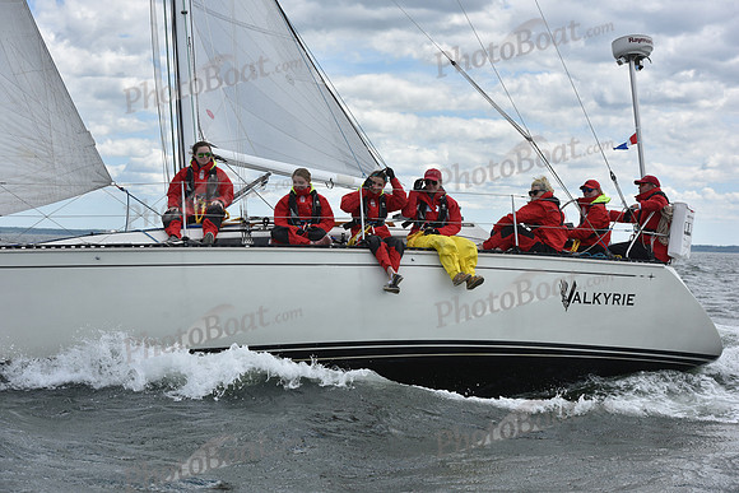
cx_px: 370
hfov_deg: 28.8
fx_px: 1437
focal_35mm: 70
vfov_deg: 19.5
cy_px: 246
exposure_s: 1/1250
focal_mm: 70
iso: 320
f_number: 7.1
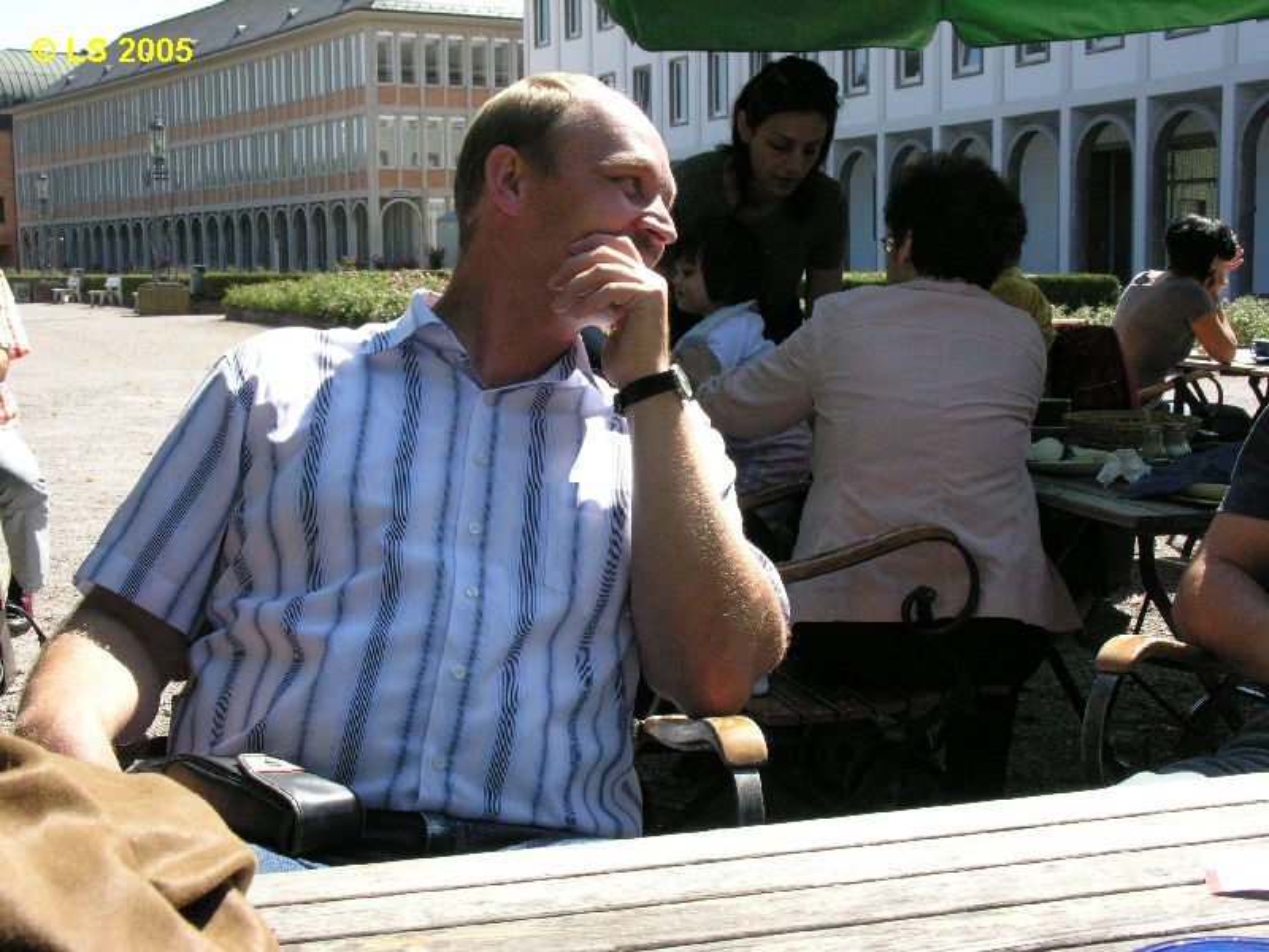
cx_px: 634
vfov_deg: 29.1
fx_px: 1833
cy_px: 476
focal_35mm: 50
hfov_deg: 38.2
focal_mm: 12.7
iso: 200
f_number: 7.8
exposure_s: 1/268
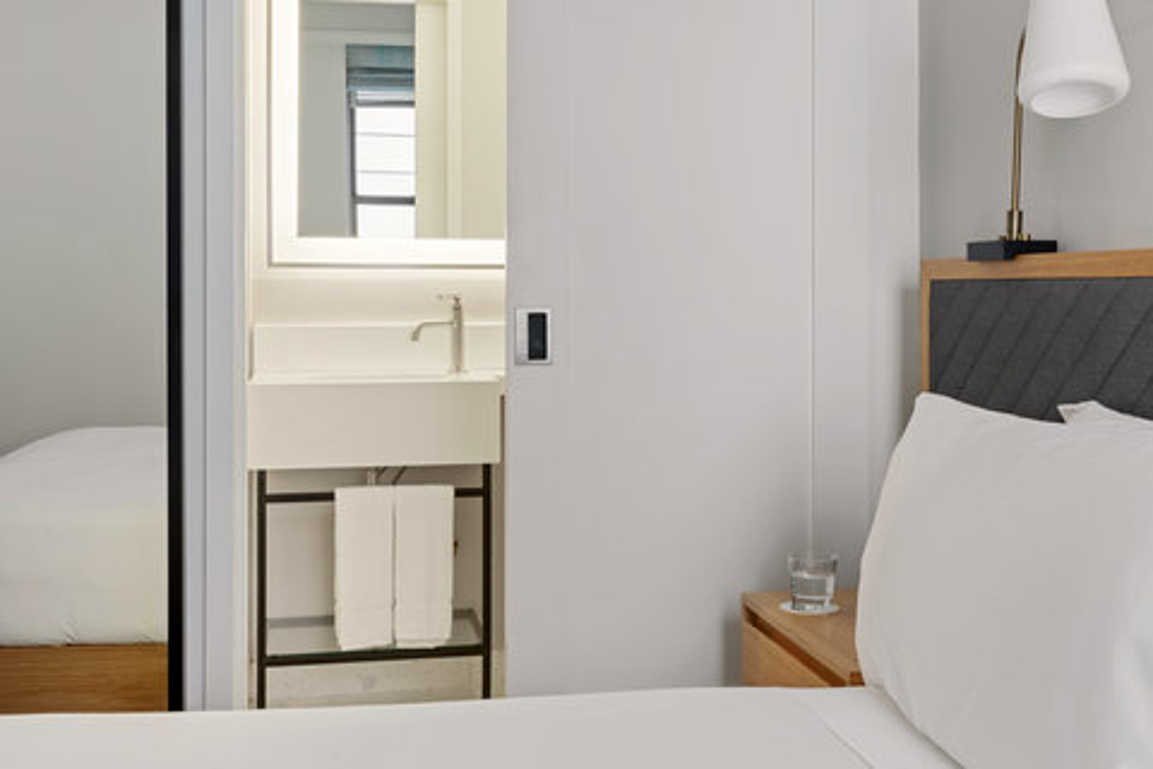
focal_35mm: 40
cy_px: 384
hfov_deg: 48.0
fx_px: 1294
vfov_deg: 33.1
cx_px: 576
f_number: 16
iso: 500
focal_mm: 40.4
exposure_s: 1
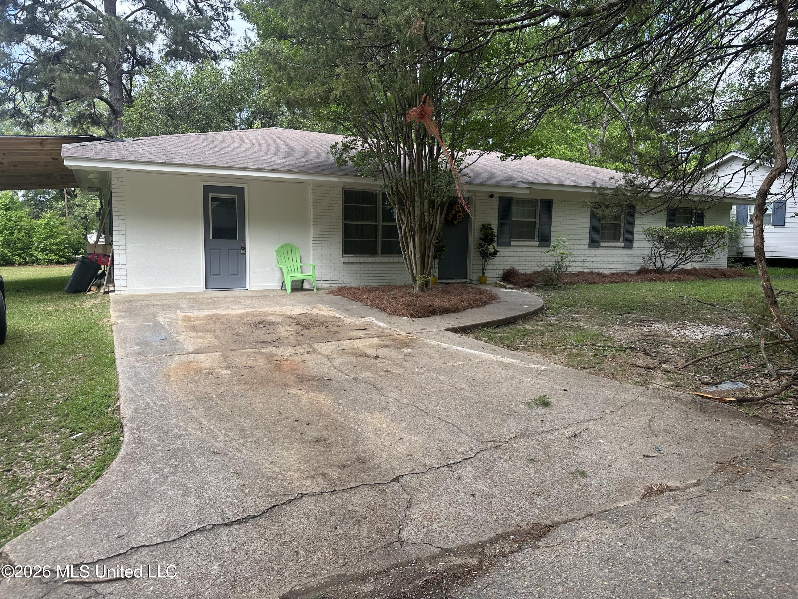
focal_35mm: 24
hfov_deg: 71.6
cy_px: 300
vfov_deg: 56.8
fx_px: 553
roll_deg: -0.6
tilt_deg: -4.8
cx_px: 399
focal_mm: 6.86
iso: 80
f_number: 1.78
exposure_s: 1/785
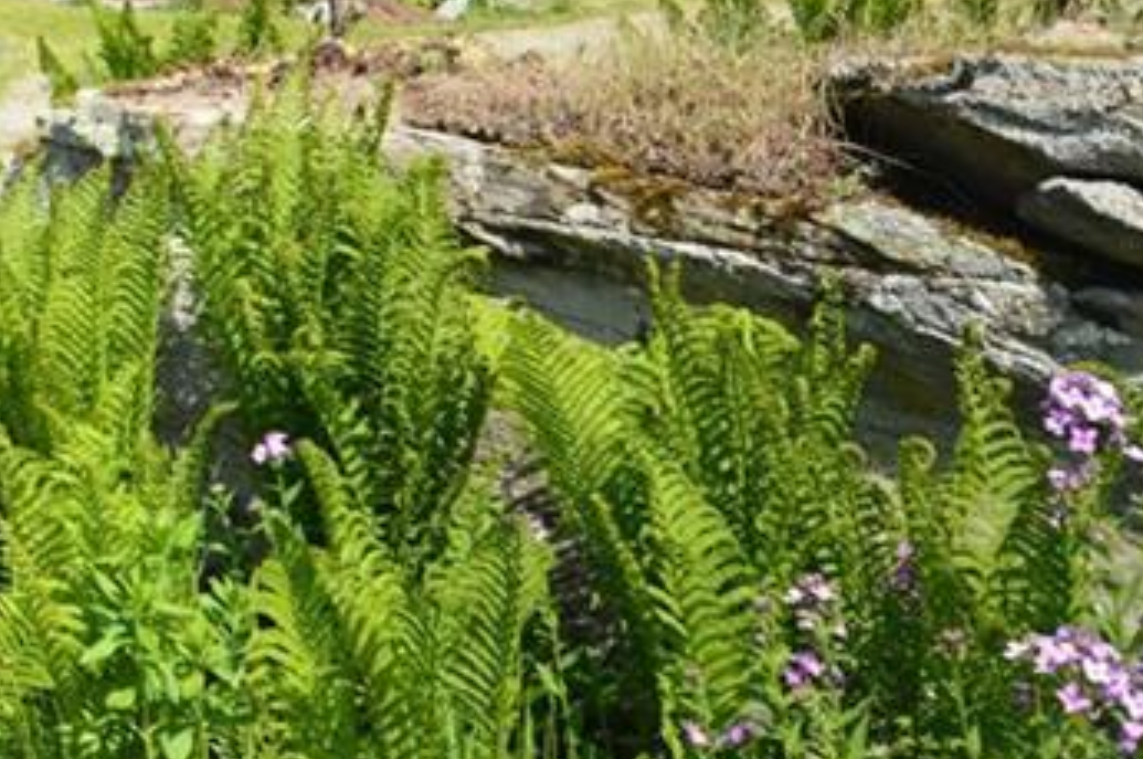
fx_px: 2822
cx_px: -480
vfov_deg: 14.7
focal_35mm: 89
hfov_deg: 20.3
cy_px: -215
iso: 100
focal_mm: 20
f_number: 7.1
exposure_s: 1/200
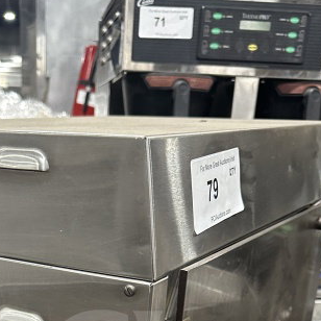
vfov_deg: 26.8
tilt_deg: -22.2
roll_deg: -1.3
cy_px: 393
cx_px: 69
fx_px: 588
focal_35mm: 56
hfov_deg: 29.9
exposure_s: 1/60
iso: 400
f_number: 1.78
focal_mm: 6.86
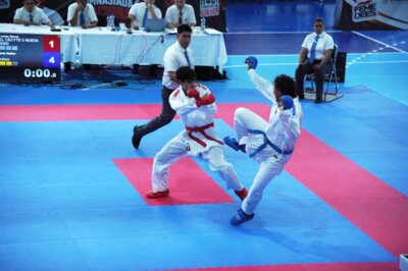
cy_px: 136
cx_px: 204
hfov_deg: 18.6
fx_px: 1246
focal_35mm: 110
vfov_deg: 12.4
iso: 3200
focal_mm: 110
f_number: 3.5
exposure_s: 1/800
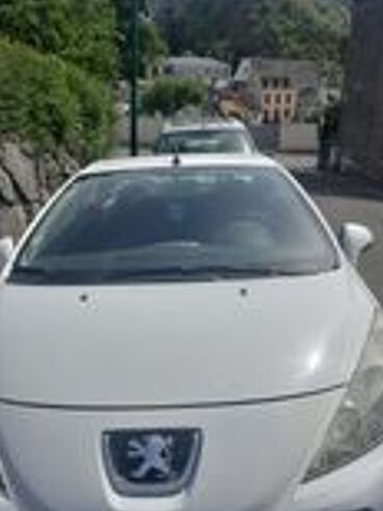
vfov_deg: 52.6
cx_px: 192
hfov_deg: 40.7
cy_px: 249
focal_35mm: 35
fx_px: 517
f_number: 1.8
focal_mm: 4
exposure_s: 1/839
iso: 40
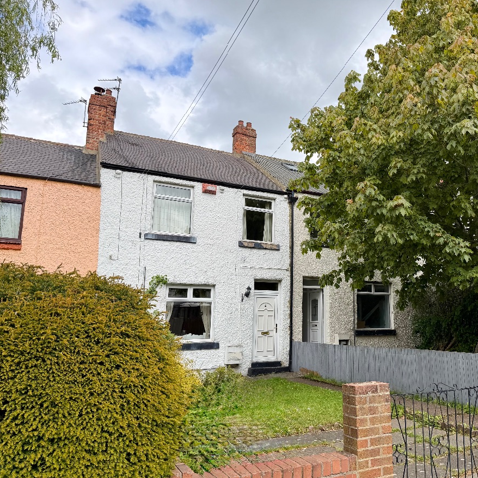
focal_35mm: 29
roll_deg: +0.7
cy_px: 242
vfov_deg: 55.6
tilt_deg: +10.1
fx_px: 453
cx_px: 320
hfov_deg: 54.5
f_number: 1.78
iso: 80
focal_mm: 6.76
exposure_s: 1/2703
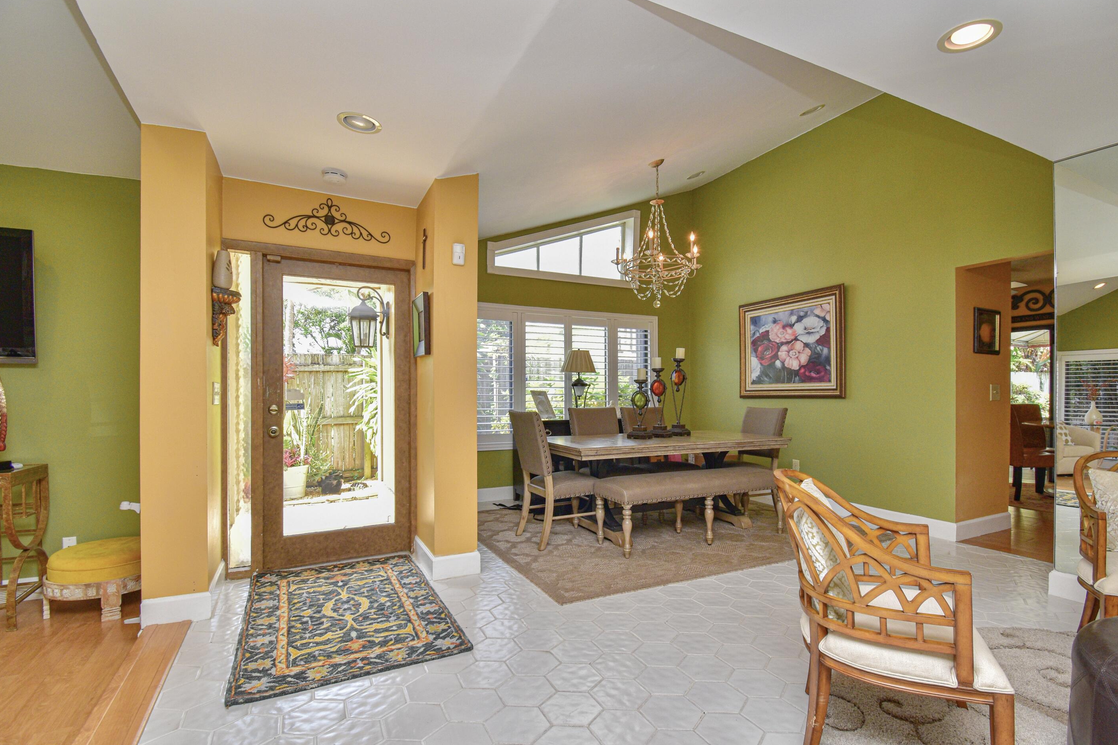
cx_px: 566
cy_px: 392
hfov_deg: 96.7
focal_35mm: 16
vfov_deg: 73.7
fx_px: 497
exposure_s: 1/60
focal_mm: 10
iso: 400
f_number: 8
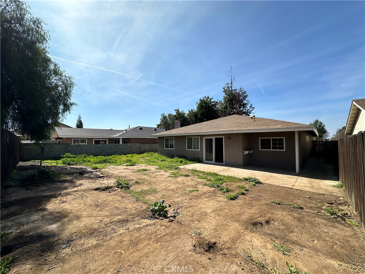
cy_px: 137
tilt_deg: +1.8
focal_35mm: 14
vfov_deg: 85.7
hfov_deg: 102.1
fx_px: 148
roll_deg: -0.1
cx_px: 182
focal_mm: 2.22
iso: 50
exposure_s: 1/2817
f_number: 2.2
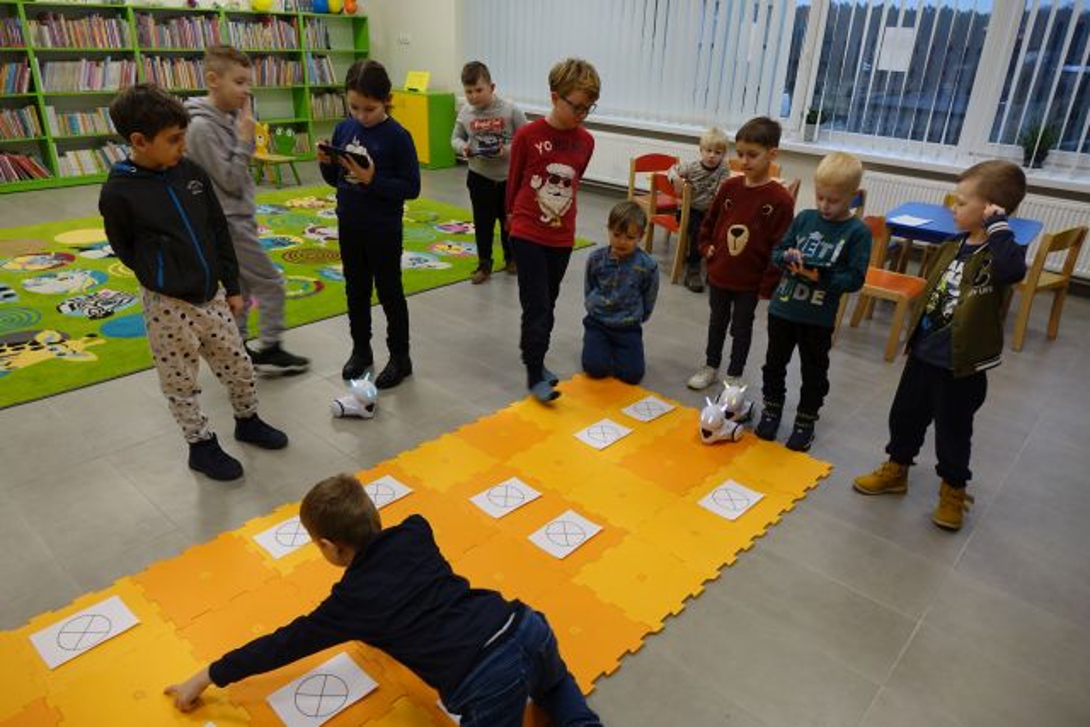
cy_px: 364
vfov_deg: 53.2
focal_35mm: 24
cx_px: 545
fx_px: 727
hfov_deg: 73.7
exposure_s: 1/30
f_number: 2.8
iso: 125
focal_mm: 8.8
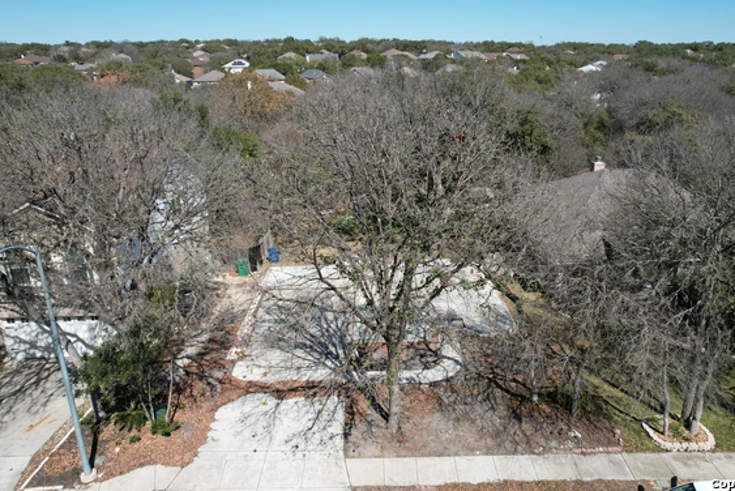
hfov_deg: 71.4
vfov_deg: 51.3
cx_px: 397
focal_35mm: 25
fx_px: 511
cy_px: 228
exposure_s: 1/1600
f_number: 2.8
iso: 100
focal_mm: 8.38
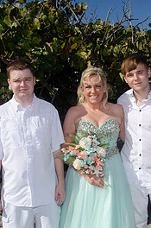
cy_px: 162
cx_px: 88
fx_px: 291
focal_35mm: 46
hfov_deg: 29.1
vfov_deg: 41.9
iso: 100
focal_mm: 18
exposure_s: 1/250
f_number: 10
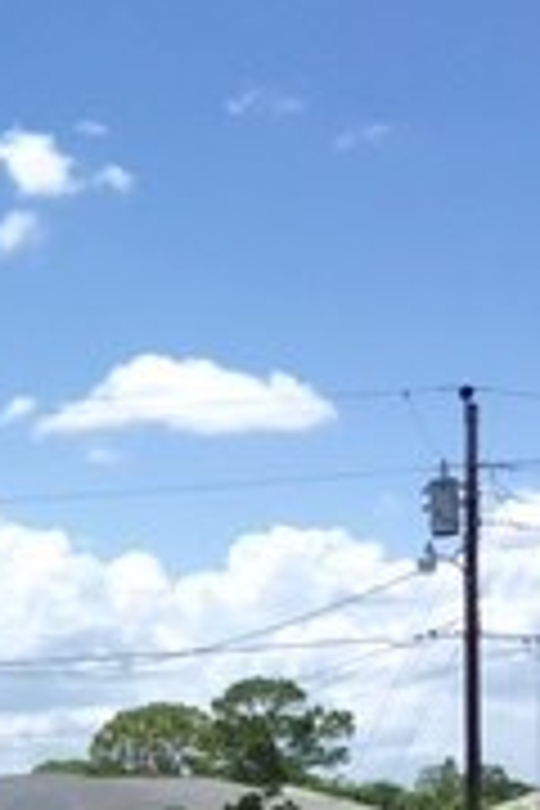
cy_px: 990
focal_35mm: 107
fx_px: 2407
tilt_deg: -2.6
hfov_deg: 12.2
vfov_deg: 18.1
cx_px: -274
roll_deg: +0.3
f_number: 2.2
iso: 25
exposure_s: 1/1603
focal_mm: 4.15
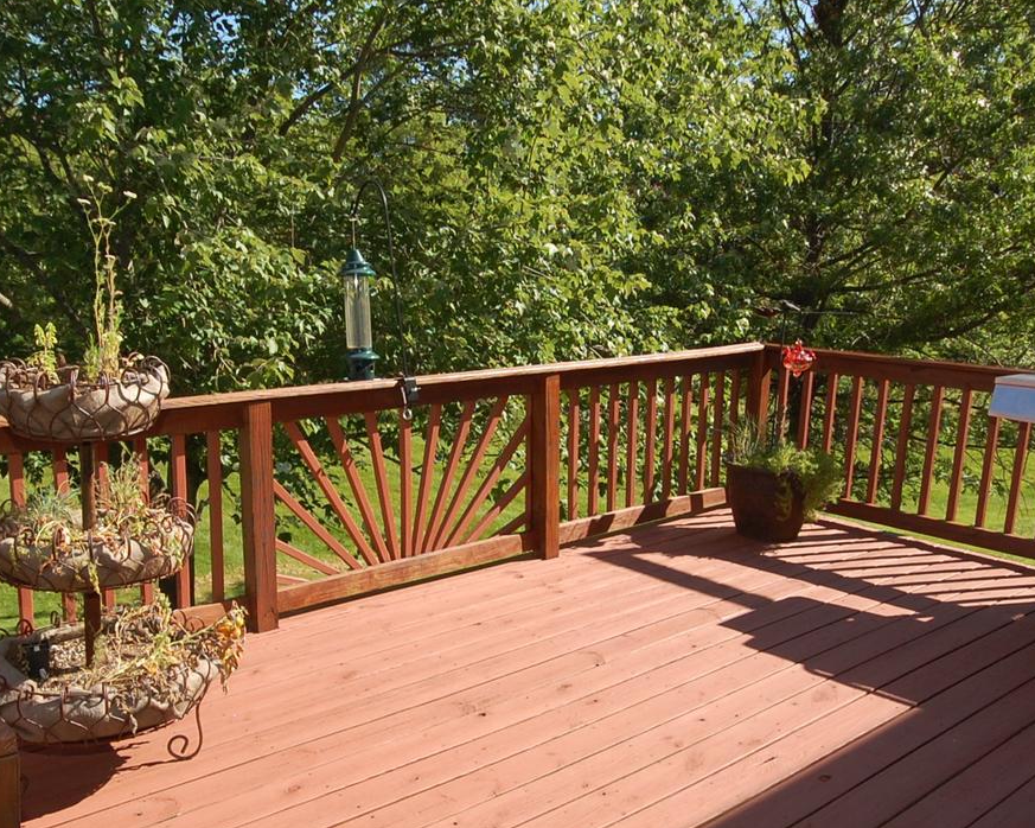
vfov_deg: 44.2
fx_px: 1011
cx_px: 441
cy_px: 508
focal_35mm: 33
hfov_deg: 54.0
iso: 220
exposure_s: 1/250
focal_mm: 10
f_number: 8
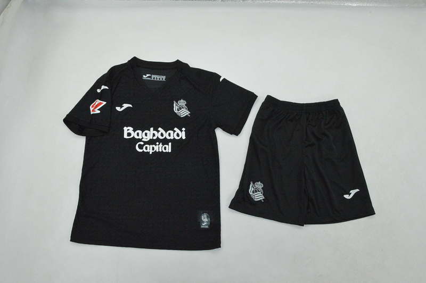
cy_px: 142
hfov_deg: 59.5
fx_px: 372
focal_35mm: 32
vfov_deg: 41.6
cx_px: 213
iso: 6400
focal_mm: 21
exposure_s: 1/200
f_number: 25
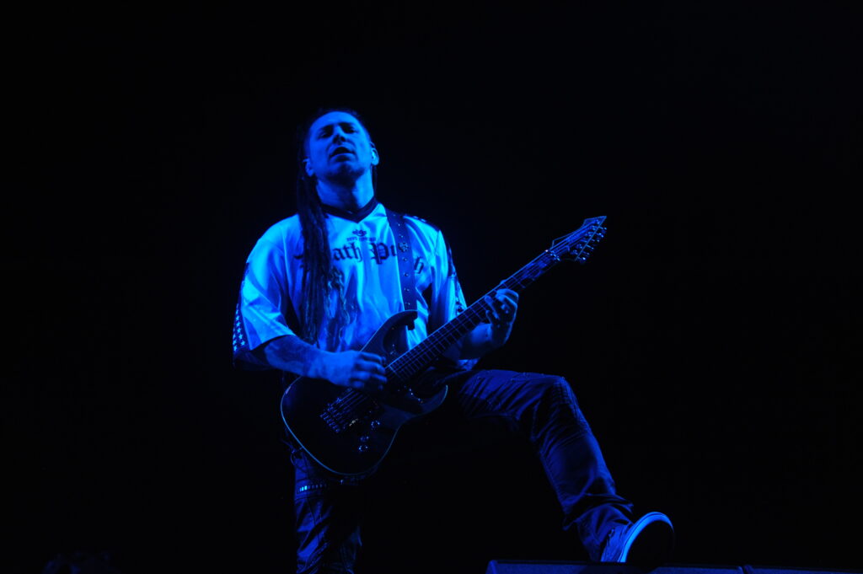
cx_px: 432
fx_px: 2683
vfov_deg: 12.2
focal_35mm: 112
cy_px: 287
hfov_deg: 18.3
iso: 3200
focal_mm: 112
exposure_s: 1/160
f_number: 5.6
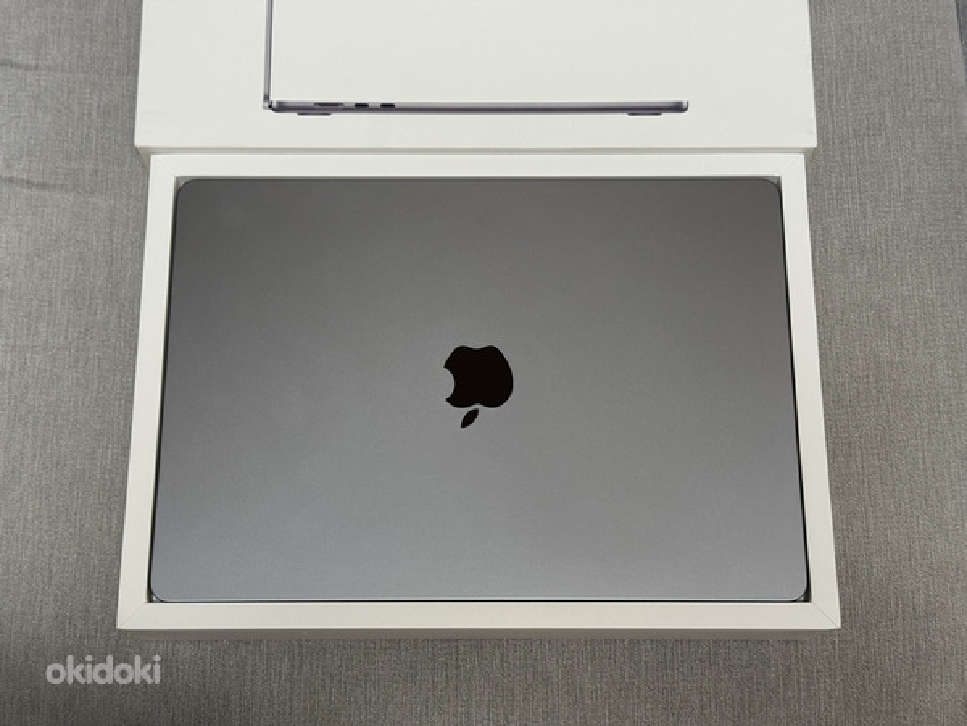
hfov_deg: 39.7
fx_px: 1341
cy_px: 363
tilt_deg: -72.0
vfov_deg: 30.3
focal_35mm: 48
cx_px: 484
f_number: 1.78
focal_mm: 6.76
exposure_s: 1/68
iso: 100
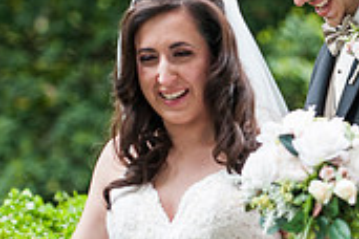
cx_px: 357
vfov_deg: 3.1
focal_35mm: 440
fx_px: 4387
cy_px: 109
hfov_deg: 4.7
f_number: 2.8
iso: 800
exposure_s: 1/2000
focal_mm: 130
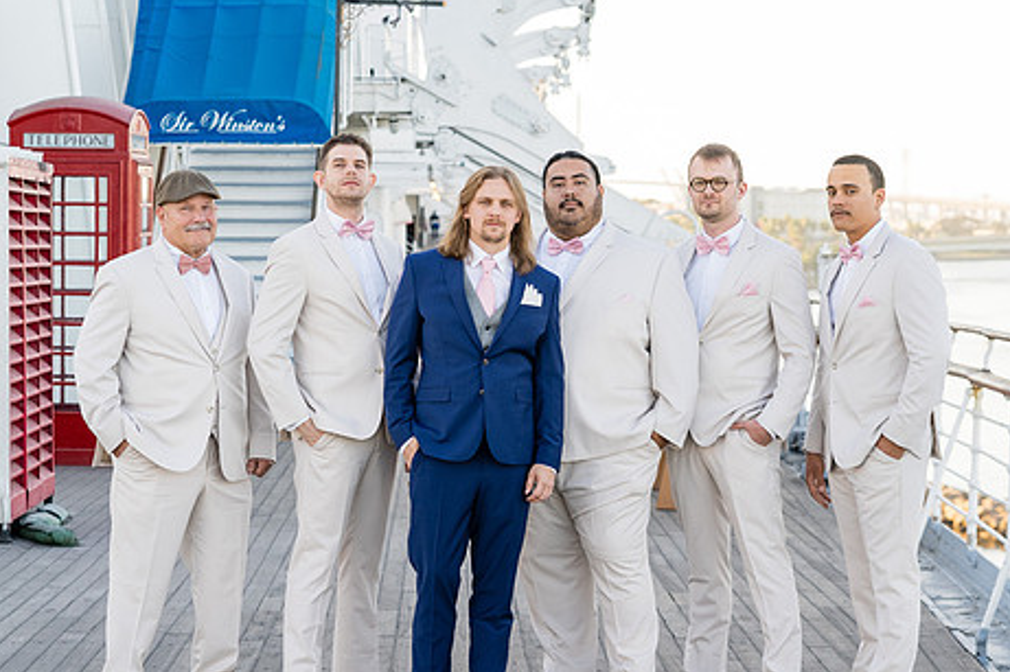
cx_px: 526
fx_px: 3001
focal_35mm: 107
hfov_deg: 19.1
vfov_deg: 12.8
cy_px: 397
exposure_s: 1/250
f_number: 5
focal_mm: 85
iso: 320
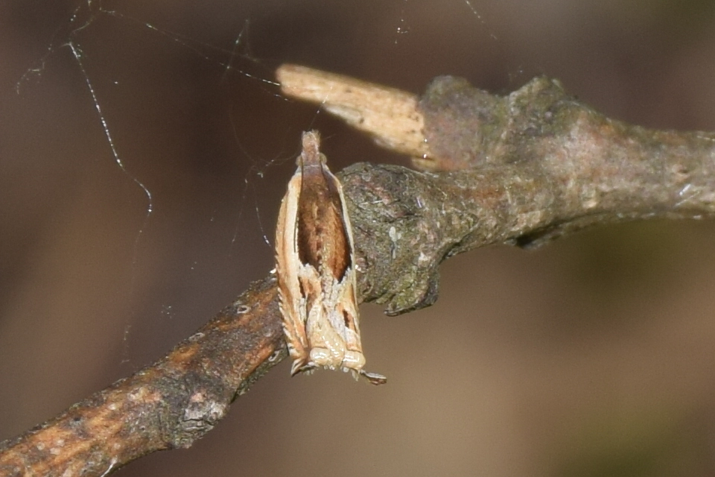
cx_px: 358
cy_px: 238
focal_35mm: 210
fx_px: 4171
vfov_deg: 6.5
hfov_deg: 9.8
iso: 100
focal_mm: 140
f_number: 13
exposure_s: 1/160
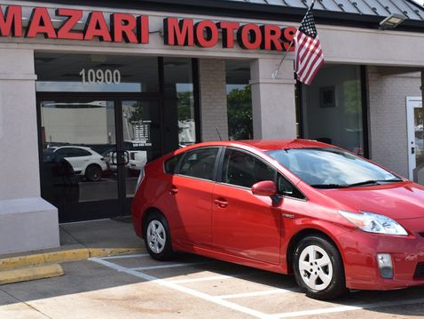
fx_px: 662
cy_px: 160
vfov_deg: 27.1
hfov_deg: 35.4
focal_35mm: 54
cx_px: 178
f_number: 11
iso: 400
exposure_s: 1/400
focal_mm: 28
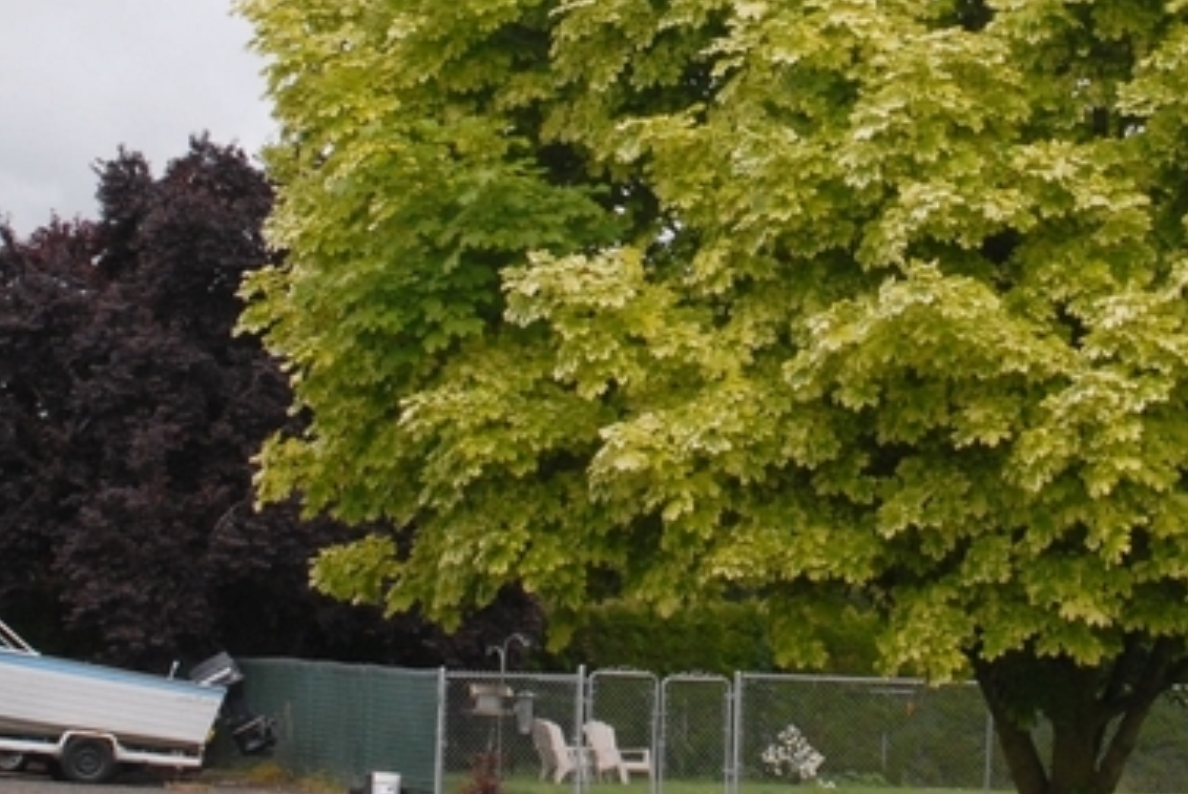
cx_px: 882
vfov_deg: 11.9
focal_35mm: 114
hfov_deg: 17.8
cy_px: 52
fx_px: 3765
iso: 400
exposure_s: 1/400
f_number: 10
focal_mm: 28
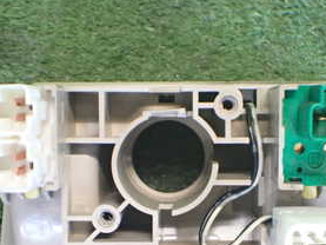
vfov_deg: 22.5
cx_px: 182
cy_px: 168
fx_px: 612
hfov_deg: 29.8
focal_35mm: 65
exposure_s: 1/60
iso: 800
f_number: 2.3
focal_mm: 5.4
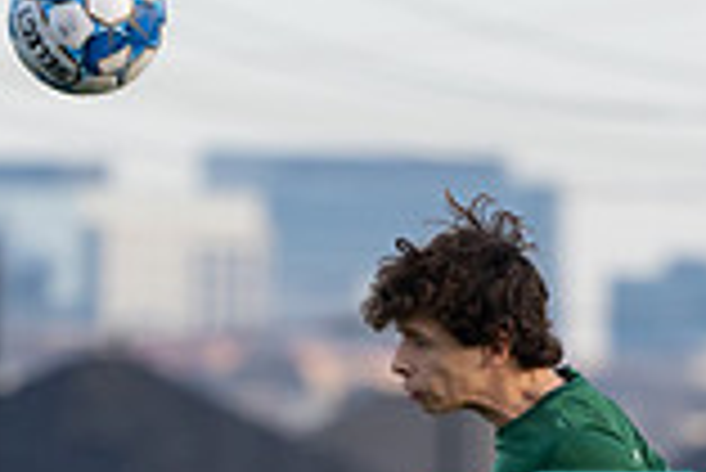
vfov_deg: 1.2
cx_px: 477
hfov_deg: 1.9
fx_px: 21768
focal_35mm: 1109
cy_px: 686
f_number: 5.6
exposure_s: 1/1250
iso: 800
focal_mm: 300
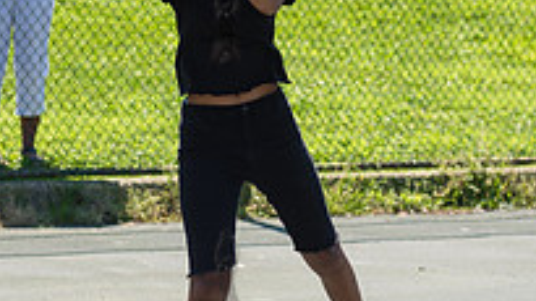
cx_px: 225
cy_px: 17
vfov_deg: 4.7
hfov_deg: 8.4
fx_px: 3650
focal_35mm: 257
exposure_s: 1/800
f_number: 5
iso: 125
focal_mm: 80
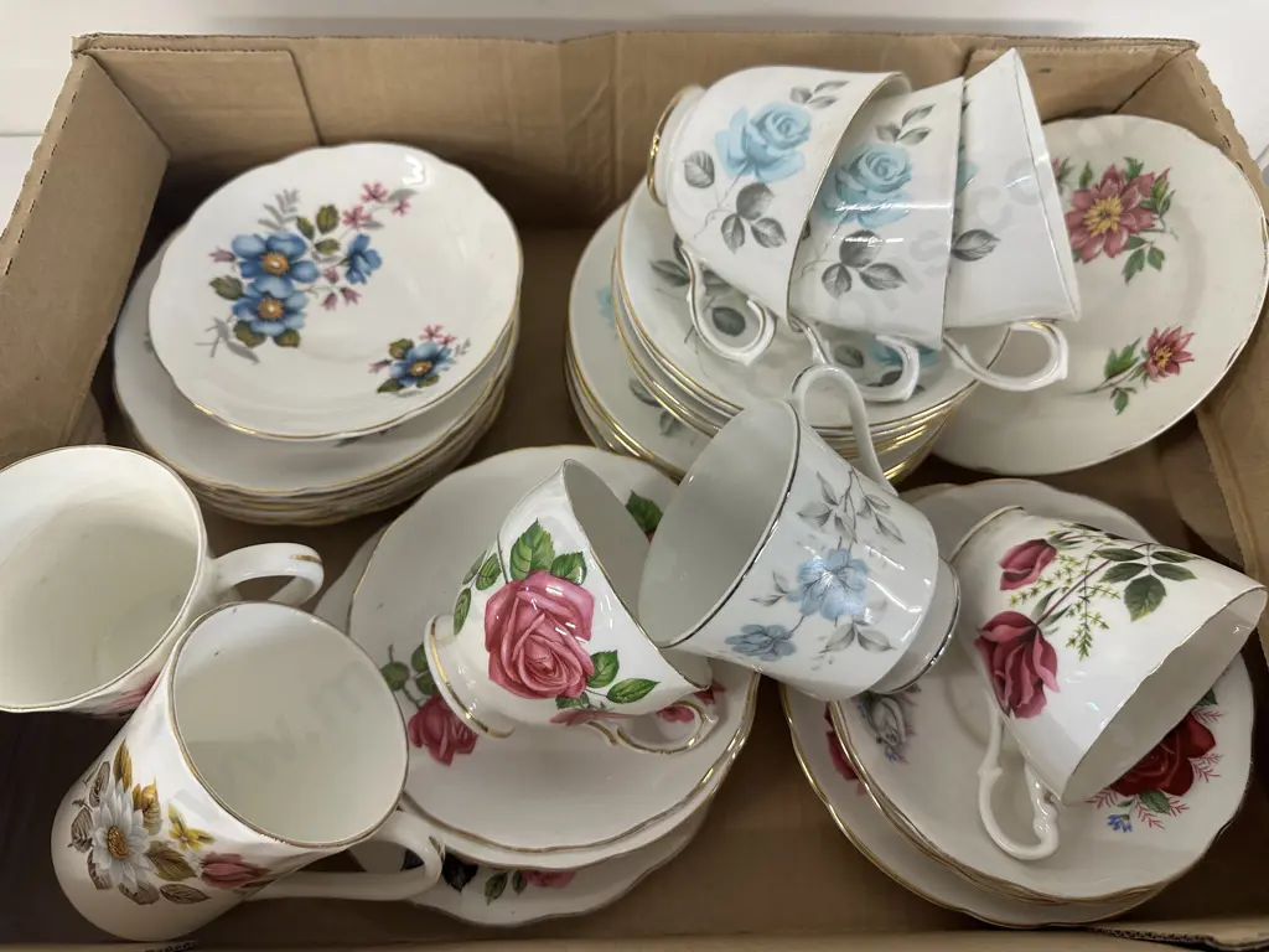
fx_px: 880
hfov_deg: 71.6
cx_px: 634
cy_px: 476
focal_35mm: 24
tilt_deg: -63.0
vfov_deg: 56.8
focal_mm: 6.86
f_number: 1.78
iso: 200
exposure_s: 1/100
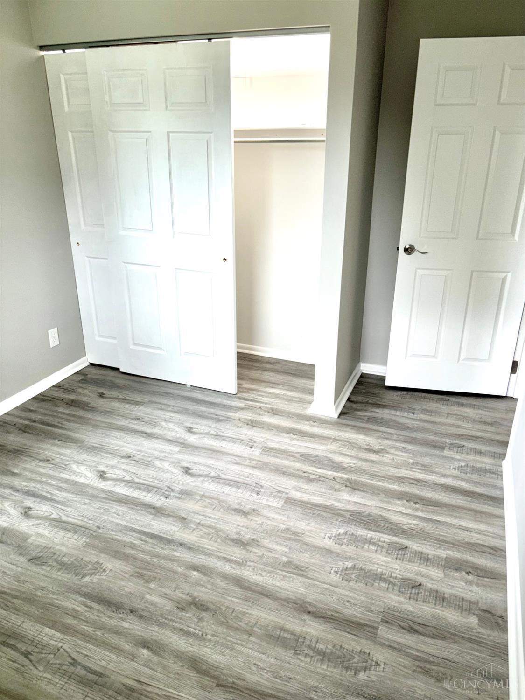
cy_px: 350
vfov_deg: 67.3
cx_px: 262
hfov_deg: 53.1
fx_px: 526
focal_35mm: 26
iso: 32
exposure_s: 1/30
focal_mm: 5.96
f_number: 1.6
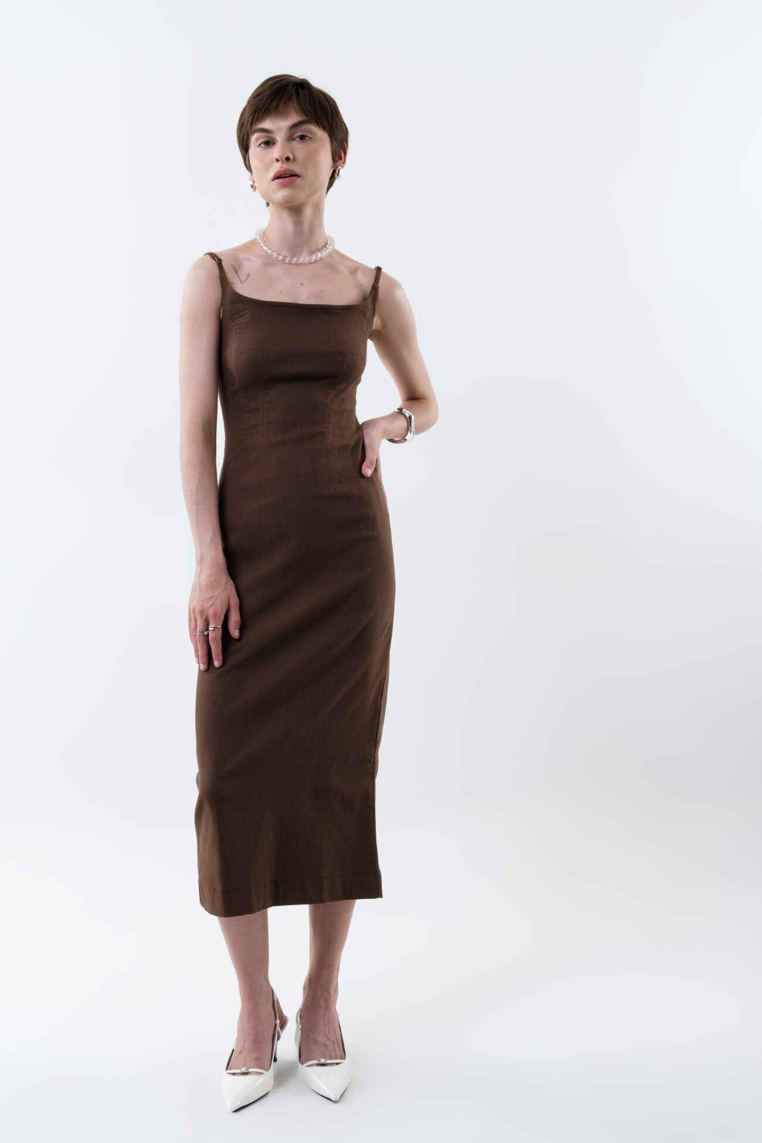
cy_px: 535
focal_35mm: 46
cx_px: 299
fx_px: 1460
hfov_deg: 29.2
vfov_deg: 42.7
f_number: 13
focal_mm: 23
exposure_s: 1/125
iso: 80
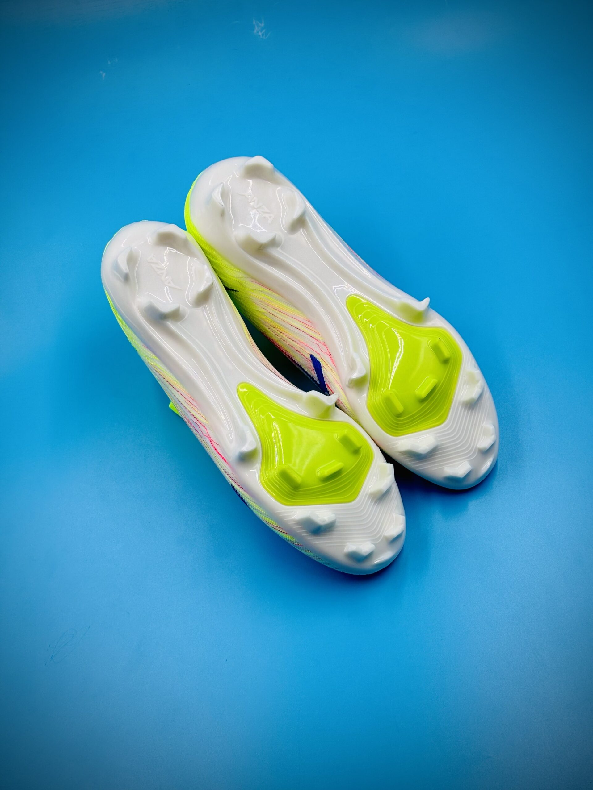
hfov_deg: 28.0
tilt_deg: -57.8
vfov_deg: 36.8
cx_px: 296
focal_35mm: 52
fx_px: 1188
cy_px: 395
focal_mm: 5.96
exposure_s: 1/190
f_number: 1.6
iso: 32
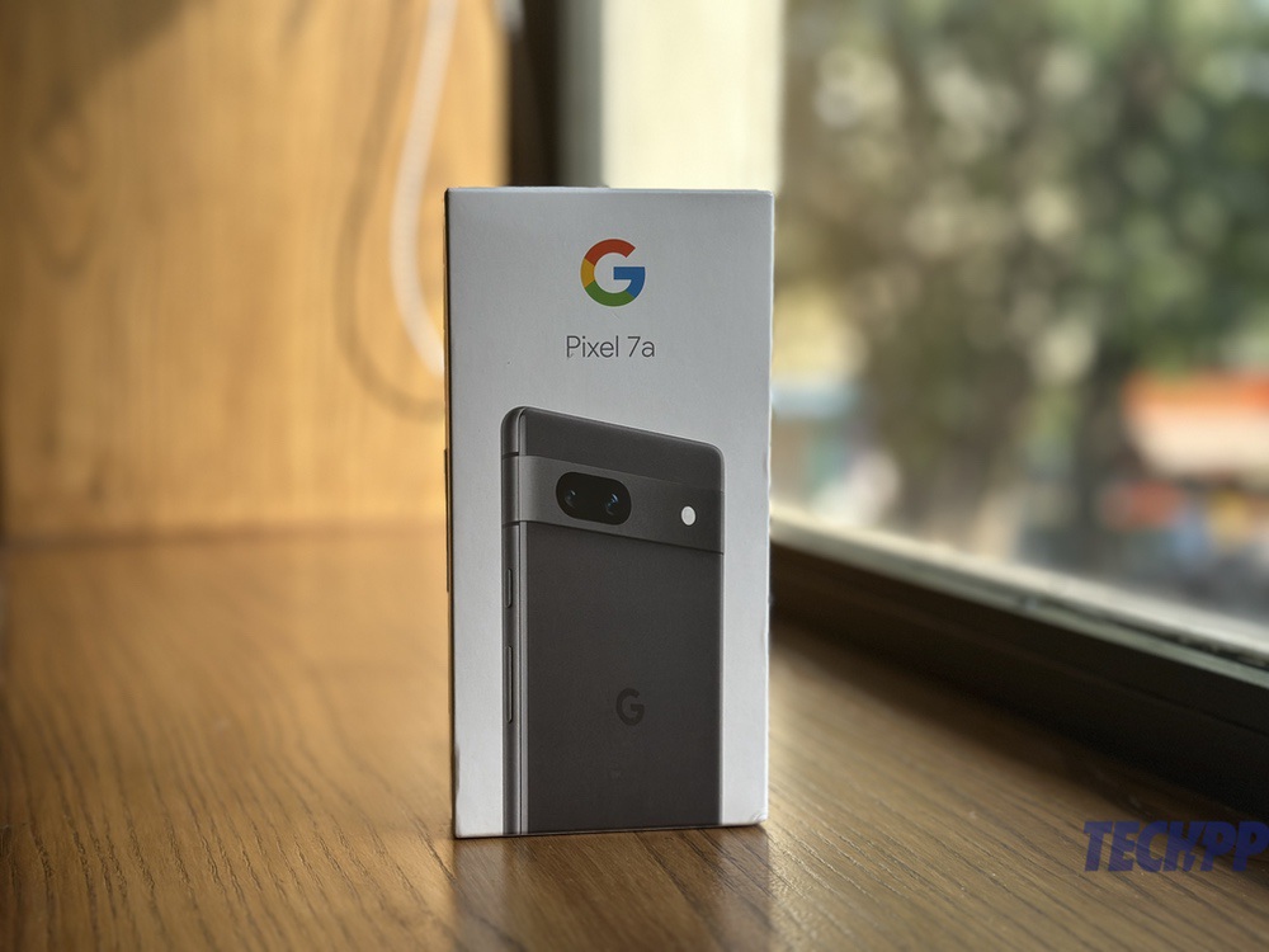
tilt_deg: -5.9
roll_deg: +0.2
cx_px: 634
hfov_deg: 39.7
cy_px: 476
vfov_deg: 30.3
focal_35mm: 48
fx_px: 1760
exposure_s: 1/634
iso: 80
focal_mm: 6.86
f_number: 1.78
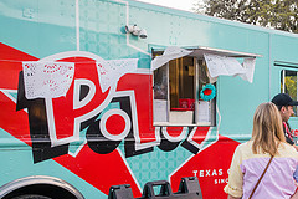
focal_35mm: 58
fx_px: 480
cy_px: 157
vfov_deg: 23.1
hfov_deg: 30.7
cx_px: 330
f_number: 4
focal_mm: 24
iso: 1600
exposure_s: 1/800
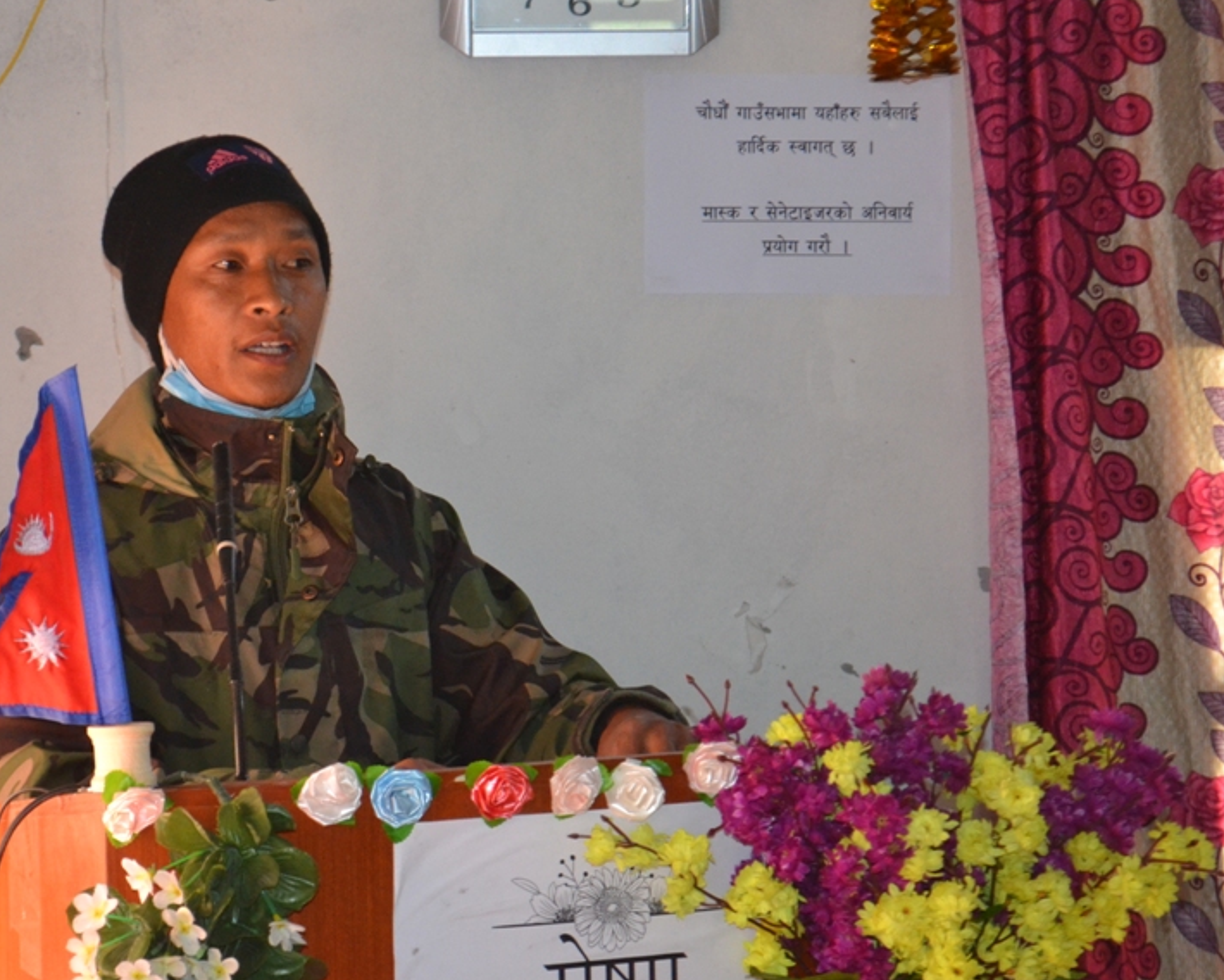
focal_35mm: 112
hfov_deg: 17.1
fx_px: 4046
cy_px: 489
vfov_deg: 13.8
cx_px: 357
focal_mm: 55
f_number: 5.6
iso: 1800
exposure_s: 1/60
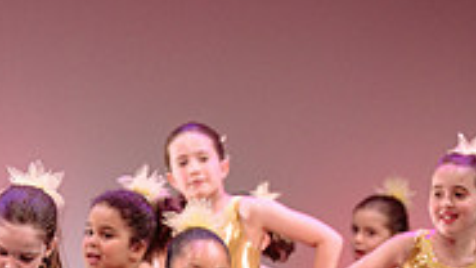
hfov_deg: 4.7
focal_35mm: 460
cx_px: 69
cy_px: 327
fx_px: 5805
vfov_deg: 2.6
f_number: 2.8
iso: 1600
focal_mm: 140
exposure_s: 1/320
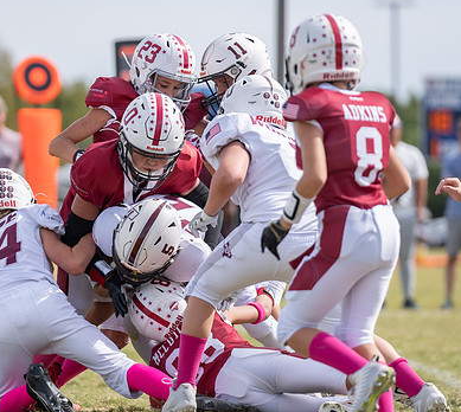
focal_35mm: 419
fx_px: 5990
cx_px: 156
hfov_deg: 4.4
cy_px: 211
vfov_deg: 3.9
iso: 100
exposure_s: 1/1250
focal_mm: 200
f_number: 3.2
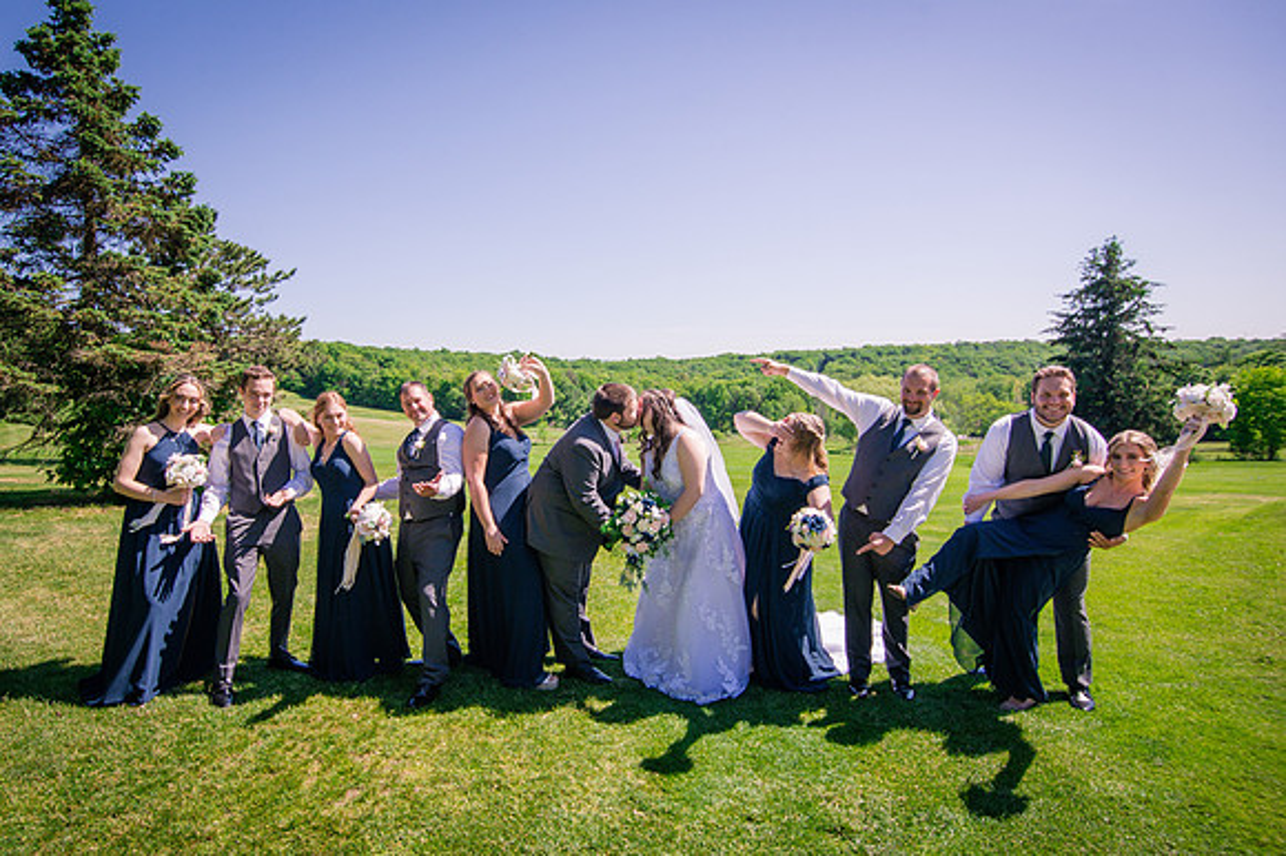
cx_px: 587
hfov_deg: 86.6
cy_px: 394
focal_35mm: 19
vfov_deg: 64.3
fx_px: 680
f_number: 9
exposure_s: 1/640
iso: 250
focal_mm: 16
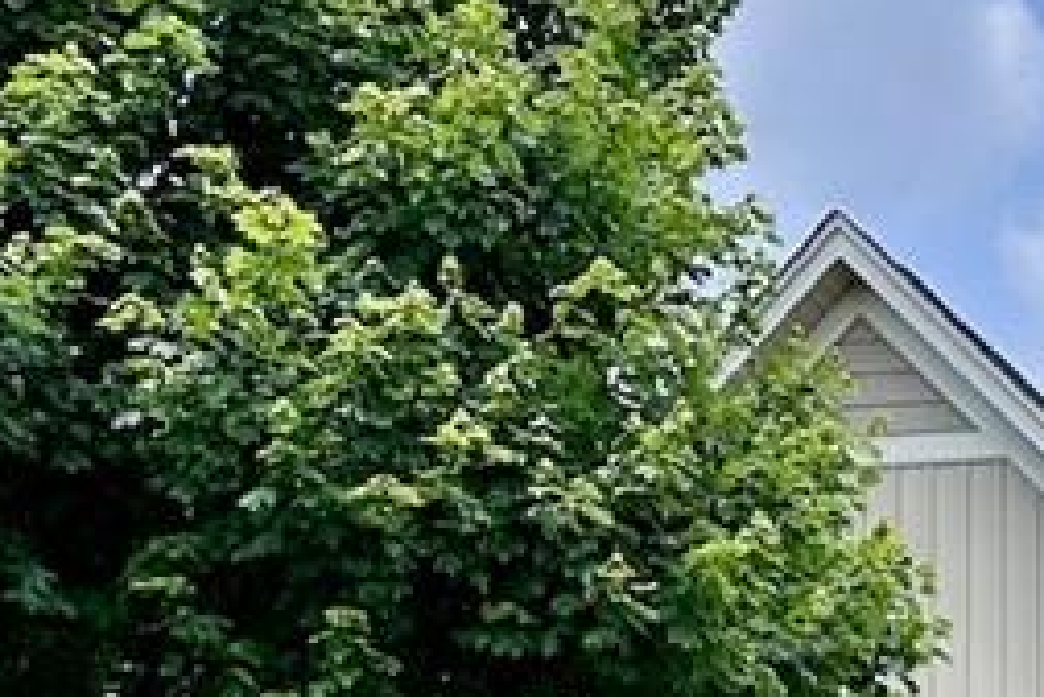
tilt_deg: +5.3
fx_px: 2931
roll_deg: +0.1
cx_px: 1415
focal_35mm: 101
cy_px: 1039
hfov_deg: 18.6
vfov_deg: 12.9
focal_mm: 6.86
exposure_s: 1/3597
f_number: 1.78
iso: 80
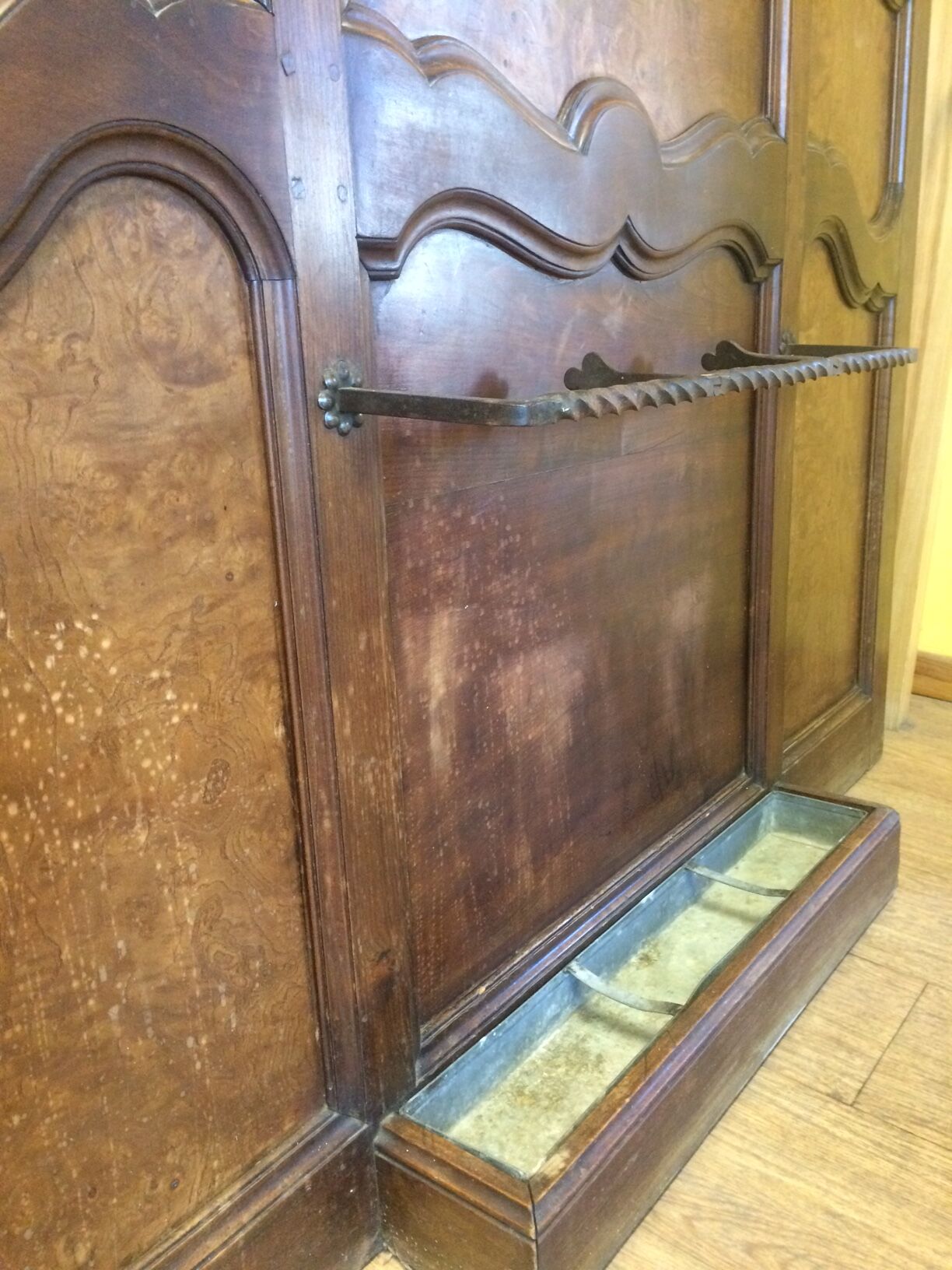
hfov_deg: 48.2
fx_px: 1063
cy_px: 635
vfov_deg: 61.7
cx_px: 476
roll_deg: +0.2
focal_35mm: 29
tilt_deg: -17.3
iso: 320
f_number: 2.2
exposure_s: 1/17
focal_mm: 4.15
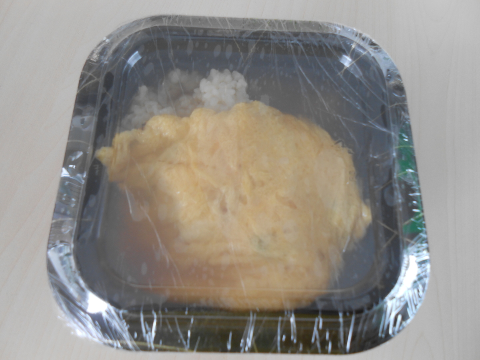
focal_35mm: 26
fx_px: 361
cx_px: 240
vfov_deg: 53.1
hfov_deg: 67.3
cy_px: 180
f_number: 3.5
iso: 125
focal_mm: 4.6
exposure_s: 1/30
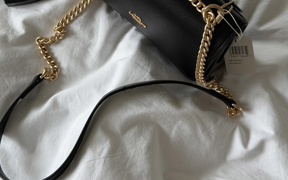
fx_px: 534
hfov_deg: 30.2
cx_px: 144
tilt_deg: -72.9
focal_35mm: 68
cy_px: -9
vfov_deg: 18.5
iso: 50
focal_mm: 6.76
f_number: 1.78
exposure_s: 1/122
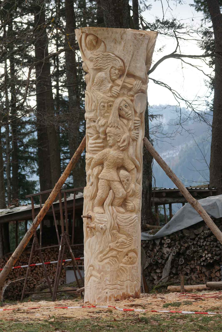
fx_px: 1040
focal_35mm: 112
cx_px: 111
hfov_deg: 12.2
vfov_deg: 18.2
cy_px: 166
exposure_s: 1/250
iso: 100
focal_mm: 75
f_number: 5
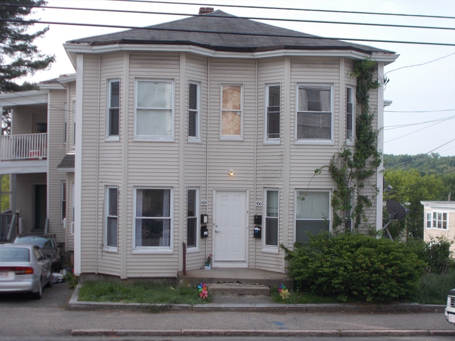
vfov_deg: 25.2
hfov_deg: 33.2
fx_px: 762
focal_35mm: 58
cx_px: 228
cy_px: 170
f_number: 4.9
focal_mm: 10.3
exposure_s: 1/320
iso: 80
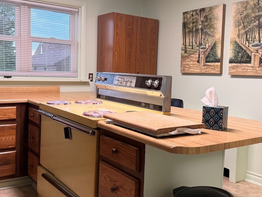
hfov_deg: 47.8
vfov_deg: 36.8
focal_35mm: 39
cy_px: 90
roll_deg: -1.8
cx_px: 126
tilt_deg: -5.1
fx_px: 295
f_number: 1.78
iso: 200
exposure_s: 1/96
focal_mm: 6.76
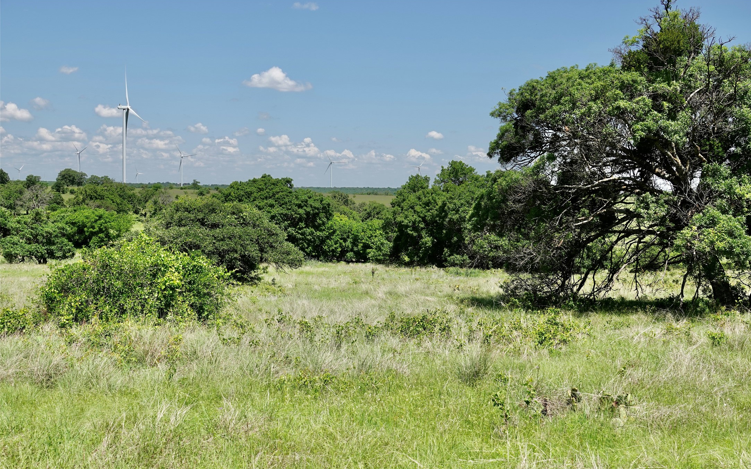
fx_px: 901
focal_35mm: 44
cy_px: 249
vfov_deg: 29.2
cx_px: 377
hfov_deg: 45.3
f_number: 4
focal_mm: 15.73
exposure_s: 1/800
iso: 100
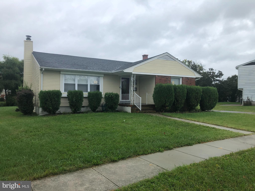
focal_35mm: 28
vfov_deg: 49.7
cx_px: 128
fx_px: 206
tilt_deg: +0.6
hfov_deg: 63.4
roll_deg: -1.2
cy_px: 96
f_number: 1.8
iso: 20
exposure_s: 1/500
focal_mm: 3.99
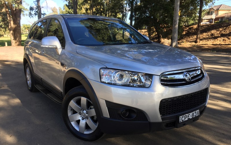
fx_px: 195
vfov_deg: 40.6
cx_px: 115
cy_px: 80
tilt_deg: -10.8
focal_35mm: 31
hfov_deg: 61.2
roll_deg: +0.0
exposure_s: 1/338
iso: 32
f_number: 2.2
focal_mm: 4.15
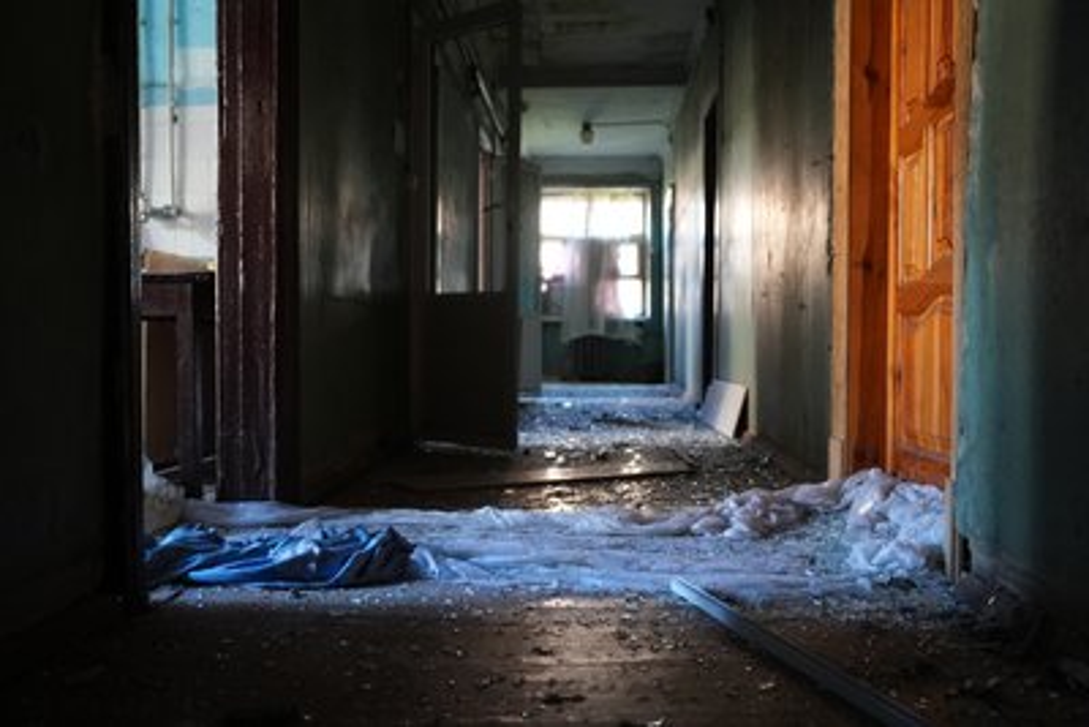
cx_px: 544
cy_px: 364
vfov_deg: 42.4
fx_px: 938
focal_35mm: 31
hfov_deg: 60.3
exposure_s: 1/250
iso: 10000
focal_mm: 31
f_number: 2.8
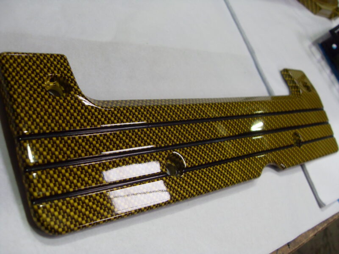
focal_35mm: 35
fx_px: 343
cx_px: 170
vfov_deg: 40.7
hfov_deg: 52.6
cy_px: 127
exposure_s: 1/45
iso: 160
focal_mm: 6.3
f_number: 2.8
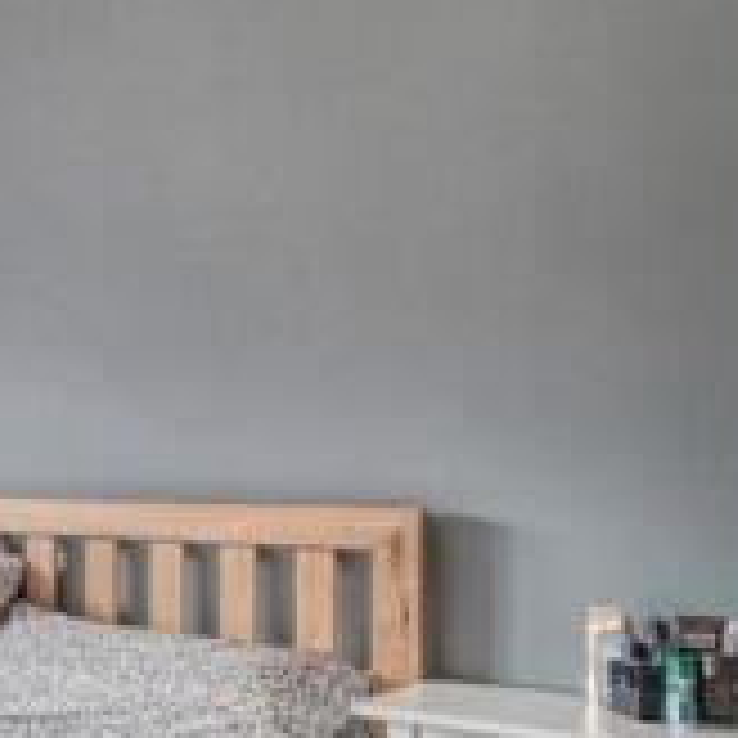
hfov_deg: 24.7
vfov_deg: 33.2
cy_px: 466
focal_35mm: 51
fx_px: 1230
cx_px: -403
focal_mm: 10
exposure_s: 1/6
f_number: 11
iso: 200
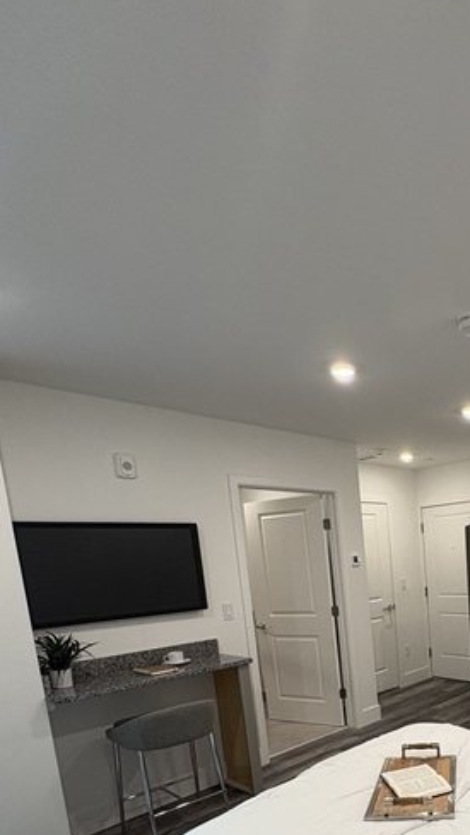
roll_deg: +2.9
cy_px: 638
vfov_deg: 70.5
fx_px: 531
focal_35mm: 24
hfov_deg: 41.8
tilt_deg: -8.8
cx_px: 463
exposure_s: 1/120
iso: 200
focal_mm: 2.22
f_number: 2.2
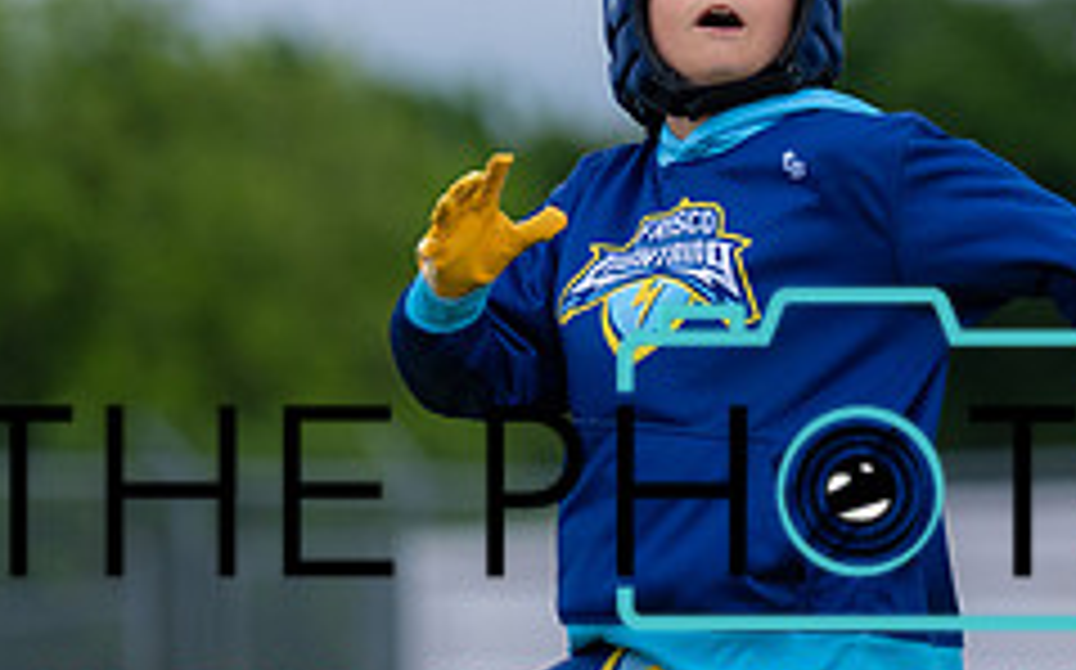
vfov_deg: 2.7
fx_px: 14300
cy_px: 279
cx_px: 1064
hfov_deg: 4.3
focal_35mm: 488
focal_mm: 155
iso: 800
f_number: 2.8
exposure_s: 1/1250
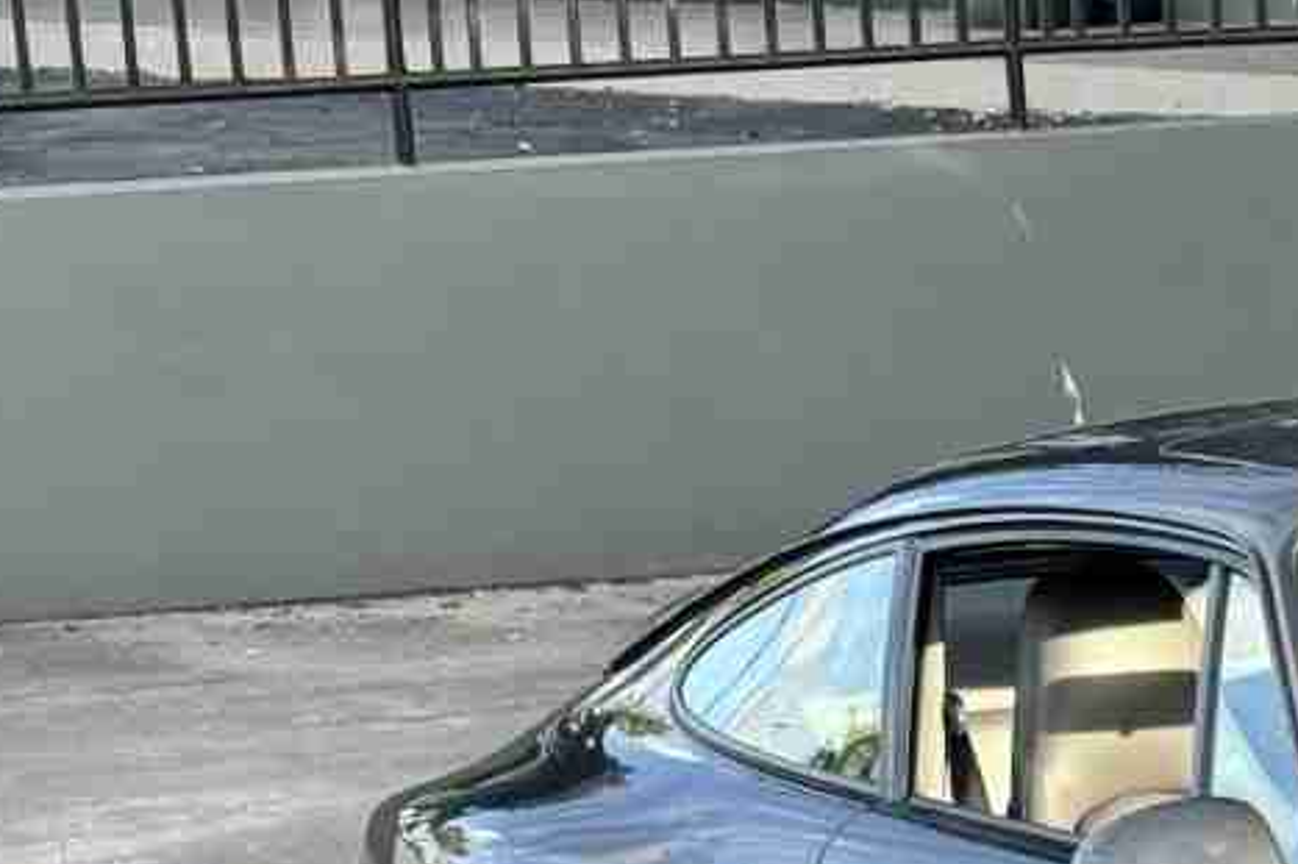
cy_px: 986
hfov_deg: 12.7
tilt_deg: -13.2
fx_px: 5550
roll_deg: +1.1
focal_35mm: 154
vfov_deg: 8.8
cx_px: 1871
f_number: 1.78
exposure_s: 1/283
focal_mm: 6.86
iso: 64
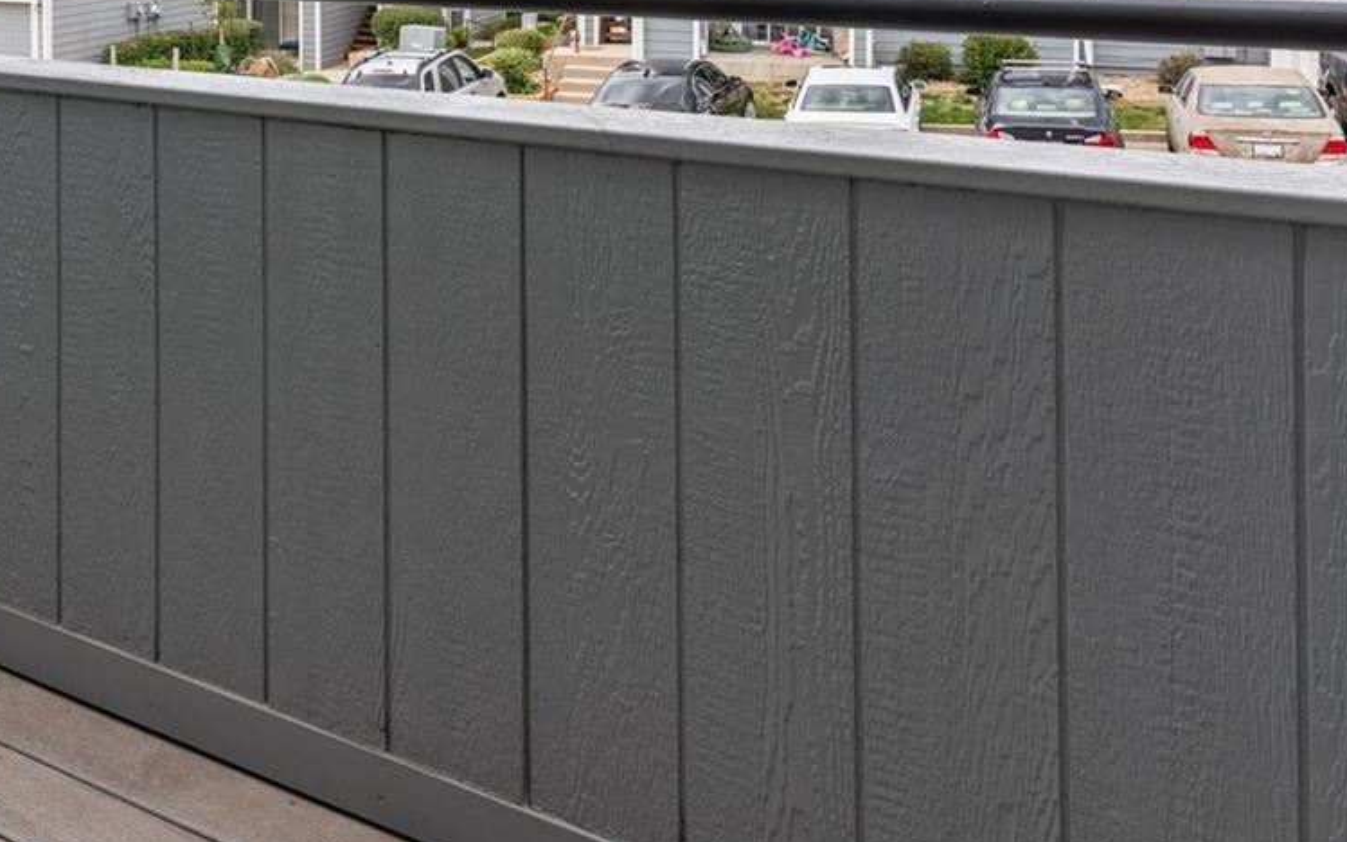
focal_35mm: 37
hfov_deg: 51.7
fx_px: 1358
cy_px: -104
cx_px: 437
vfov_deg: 30.5
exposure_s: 1/60
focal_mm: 17
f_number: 8
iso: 100
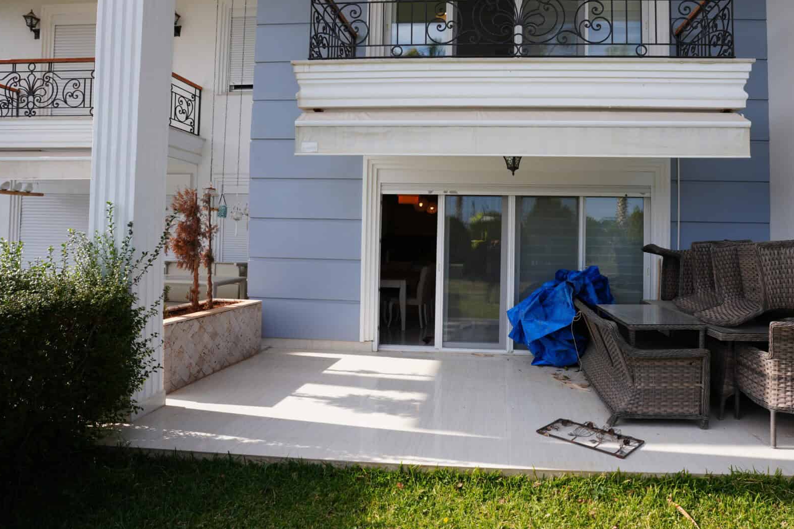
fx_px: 485
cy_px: 226
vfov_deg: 57.0
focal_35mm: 22
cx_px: 467
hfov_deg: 77.9
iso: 100
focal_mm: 17
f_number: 8
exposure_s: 1/125
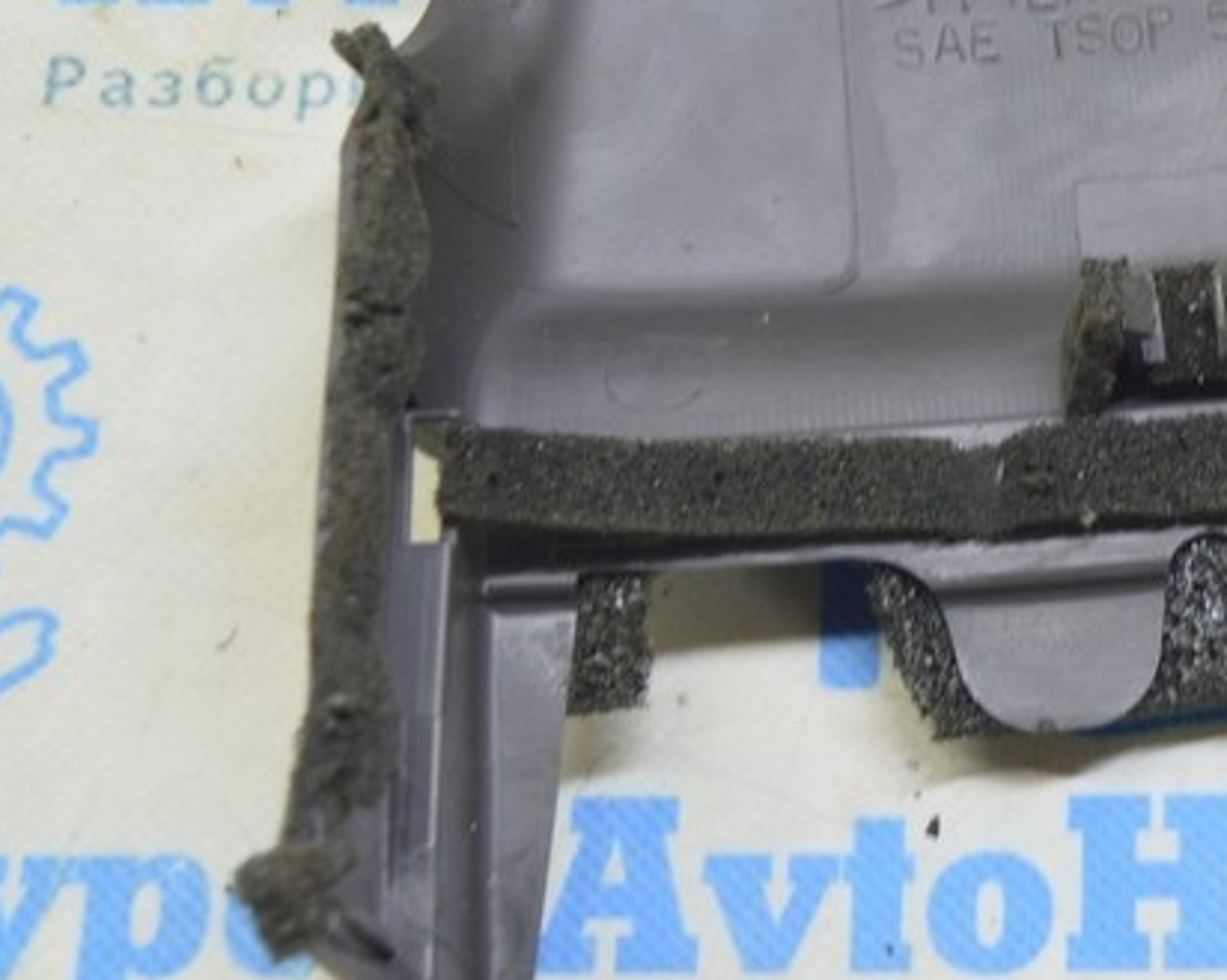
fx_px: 3302
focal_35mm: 91
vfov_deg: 16.9
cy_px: 380
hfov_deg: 20.4
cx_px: 1221
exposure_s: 1/15
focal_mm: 26
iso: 400
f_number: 5.6
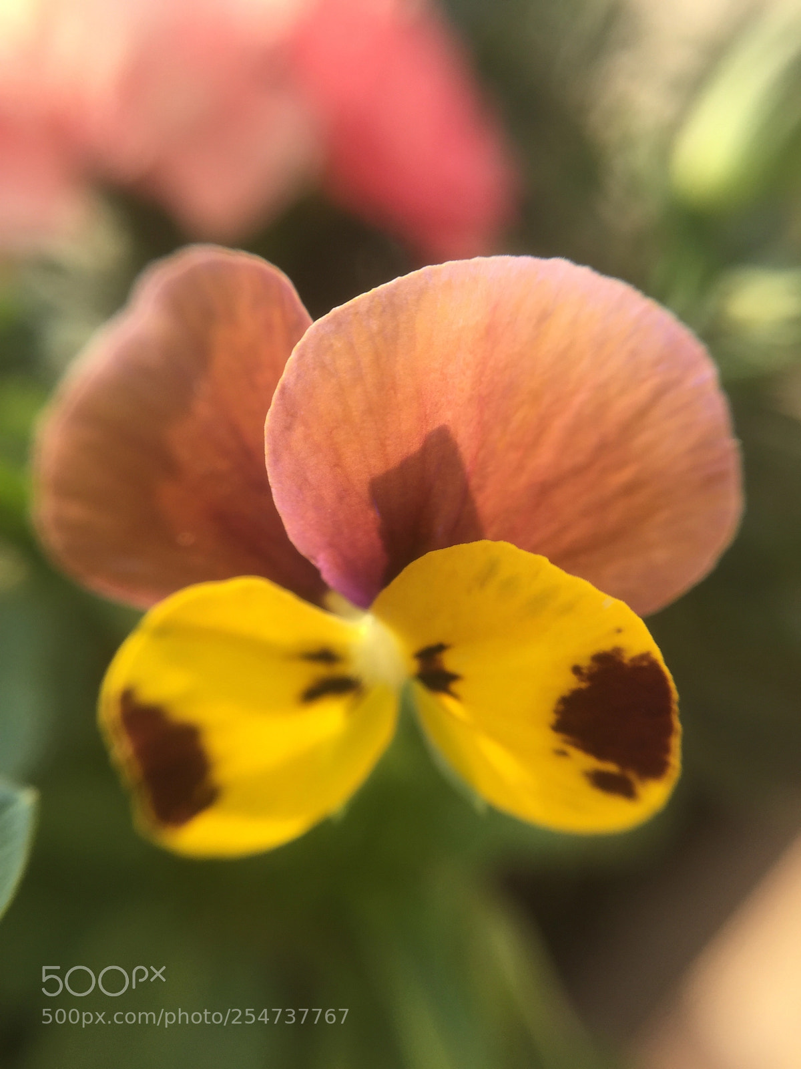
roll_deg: -19.3
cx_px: 400
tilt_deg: -38.3
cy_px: 534
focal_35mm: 29
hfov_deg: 48.2
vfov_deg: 61.7
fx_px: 895
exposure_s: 1/384
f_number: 2.2
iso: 32
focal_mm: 4.15
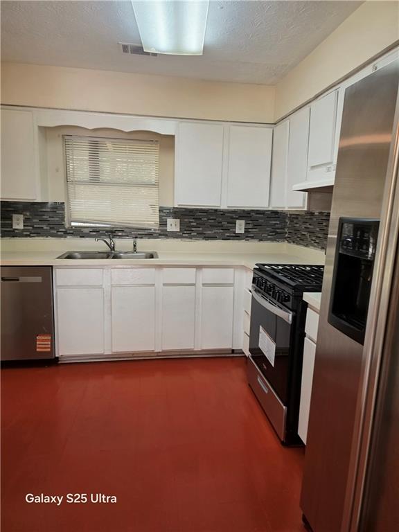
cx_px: 200
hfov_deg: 58.9
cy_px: 266
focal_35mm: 23
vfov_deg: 73.9
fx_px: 353
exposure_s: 1/120
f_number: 1.7
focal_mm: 6.3
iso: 160
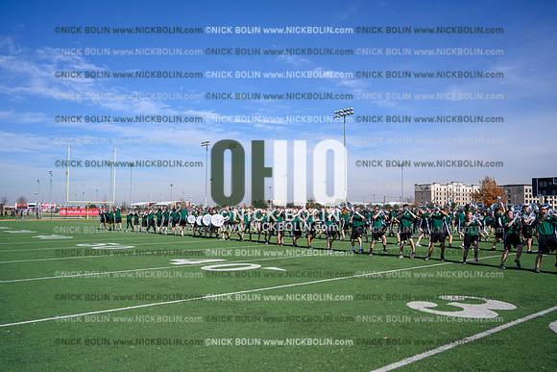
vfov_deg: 43.6
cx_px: 278
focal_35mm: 30
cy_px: 186
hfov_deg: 61.9
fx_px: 464
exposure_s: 1/1600
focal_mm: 30
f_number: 4
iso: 125
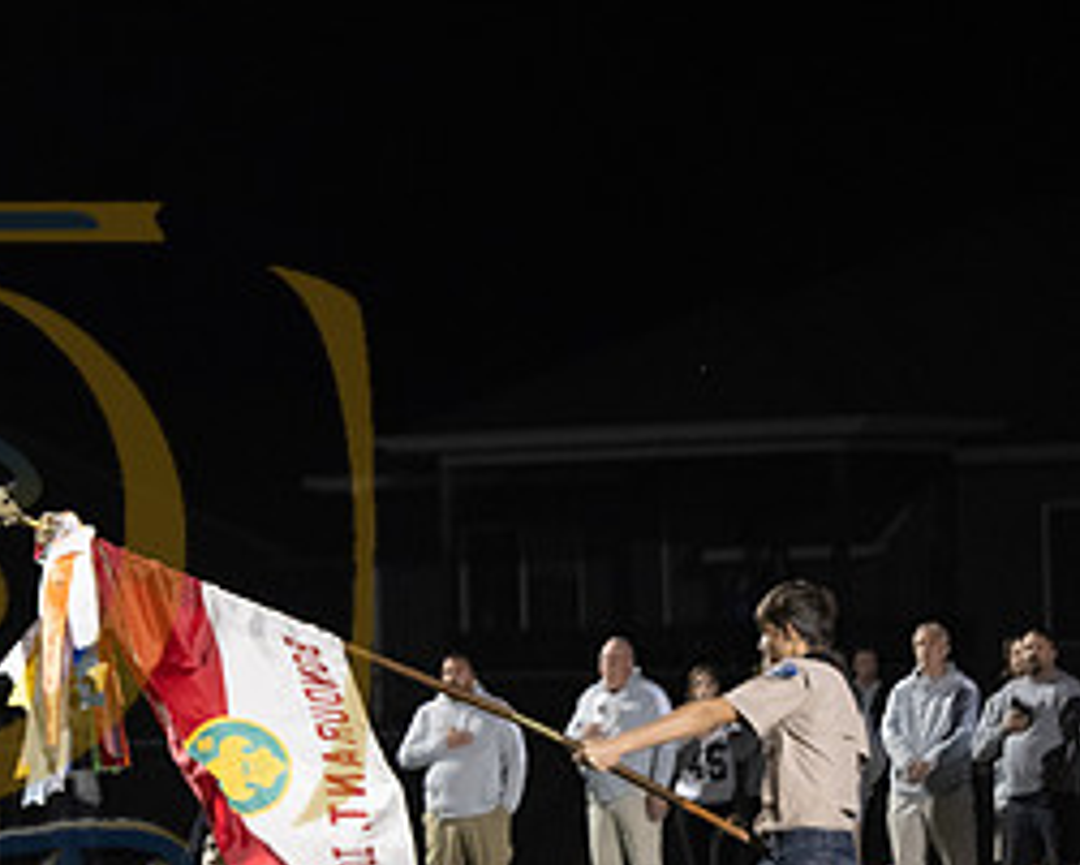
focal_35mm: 336
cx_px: -164
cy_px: 648
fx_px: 10744
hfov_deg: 5.7
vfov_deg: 4.6
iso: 4000
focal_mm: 155
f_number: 2.8
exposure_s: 1/500
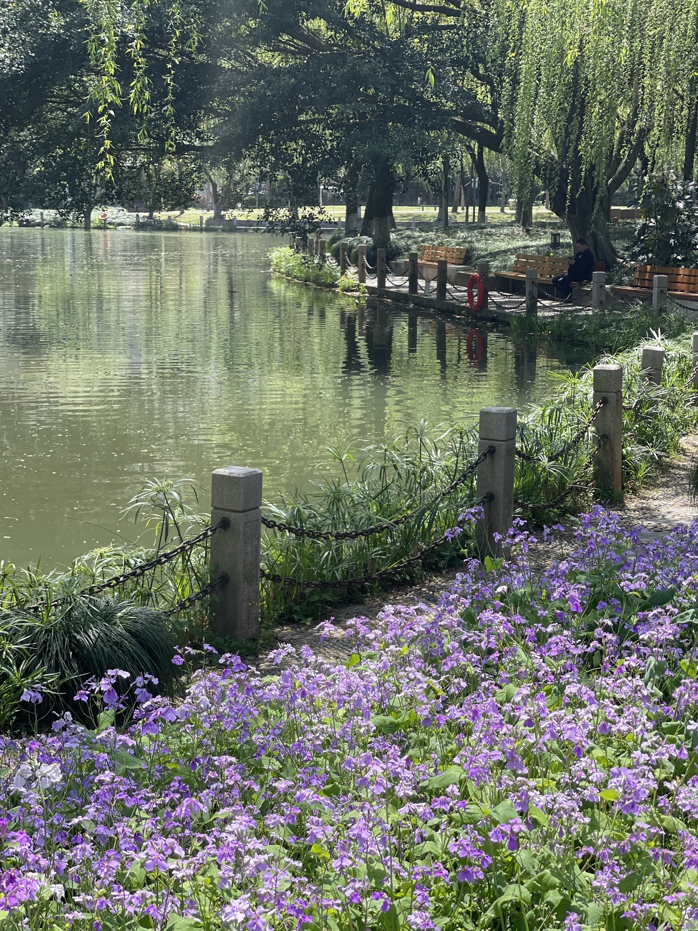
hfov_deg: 22.9
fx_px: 1721
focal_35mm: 64
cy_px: 466
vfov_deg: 30.3
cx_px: 349
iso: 32
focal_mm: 7.5
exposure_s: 1/423
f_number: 2.2
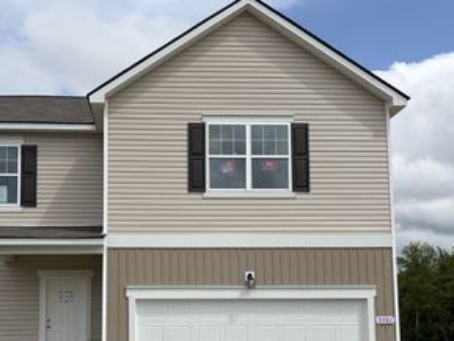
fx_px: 590
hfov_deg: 41.8
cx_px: 176
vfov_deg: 31.8
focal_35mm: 45
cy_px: 246
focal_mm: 5.96
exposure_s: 1/6993
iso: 50
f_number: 1.6
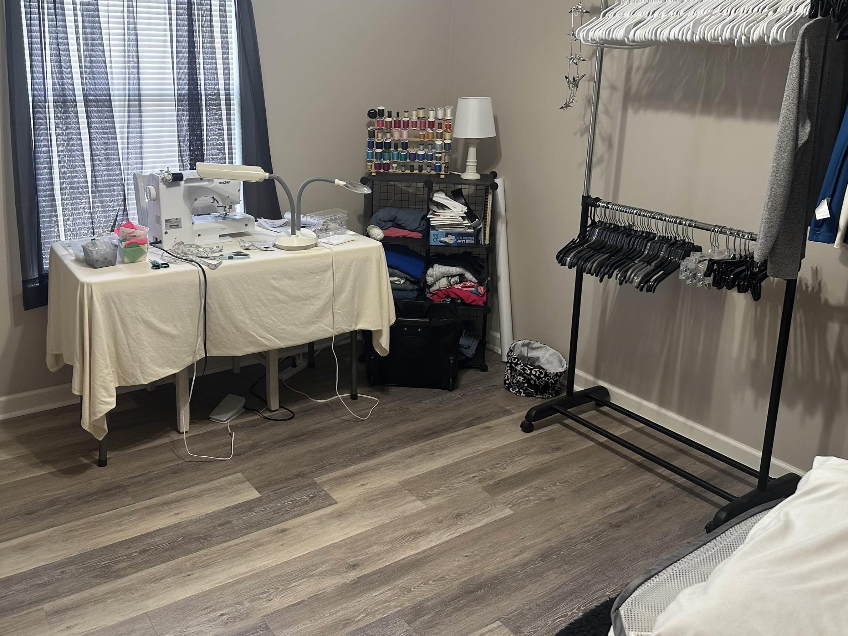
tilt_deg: -13.9
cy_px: 243
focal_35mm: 31
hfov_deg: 58.1
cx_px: 366
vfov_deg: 45.1
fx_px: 759
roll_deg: -0.9
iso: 160
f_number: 1.78
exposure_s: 1/60
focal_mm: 6.86
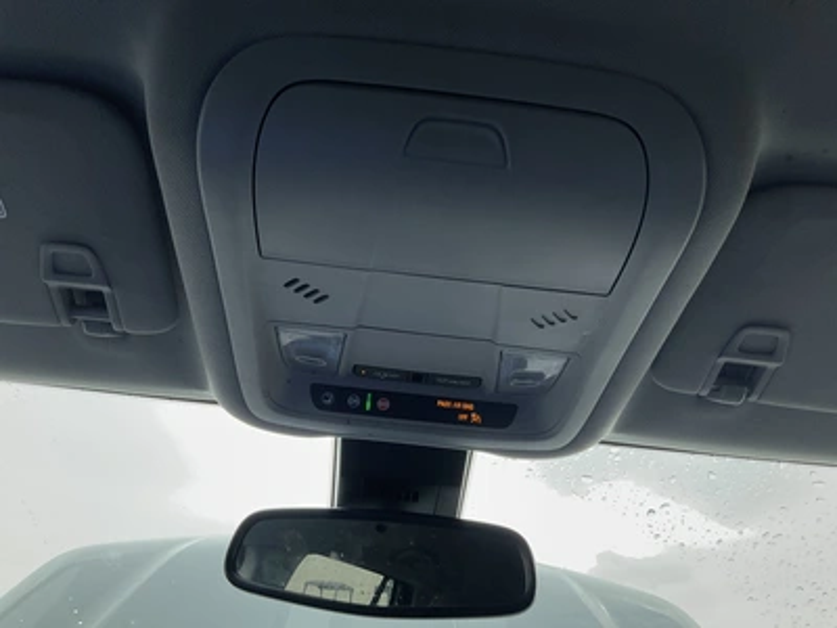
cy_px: 314
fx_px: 701
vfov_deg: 48.2
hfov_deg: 61.7
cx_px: 418
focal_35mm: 29
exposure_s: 1/333
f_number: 1.8
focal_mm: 3
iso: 25
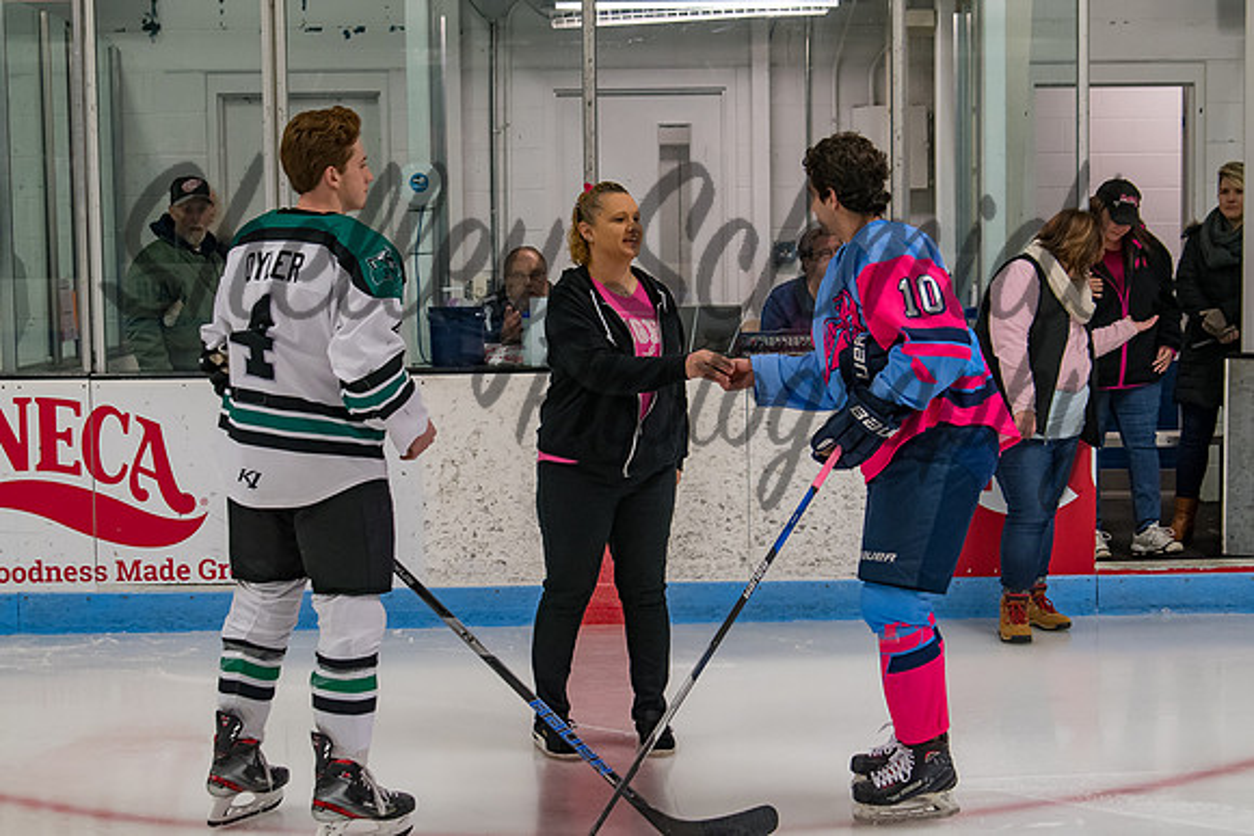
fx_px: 2262
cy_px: 388
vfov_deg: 21.0
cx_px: 647
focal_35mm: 65
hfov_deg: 31.0
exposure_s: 1/250
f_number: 4
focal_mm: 40
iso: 1250
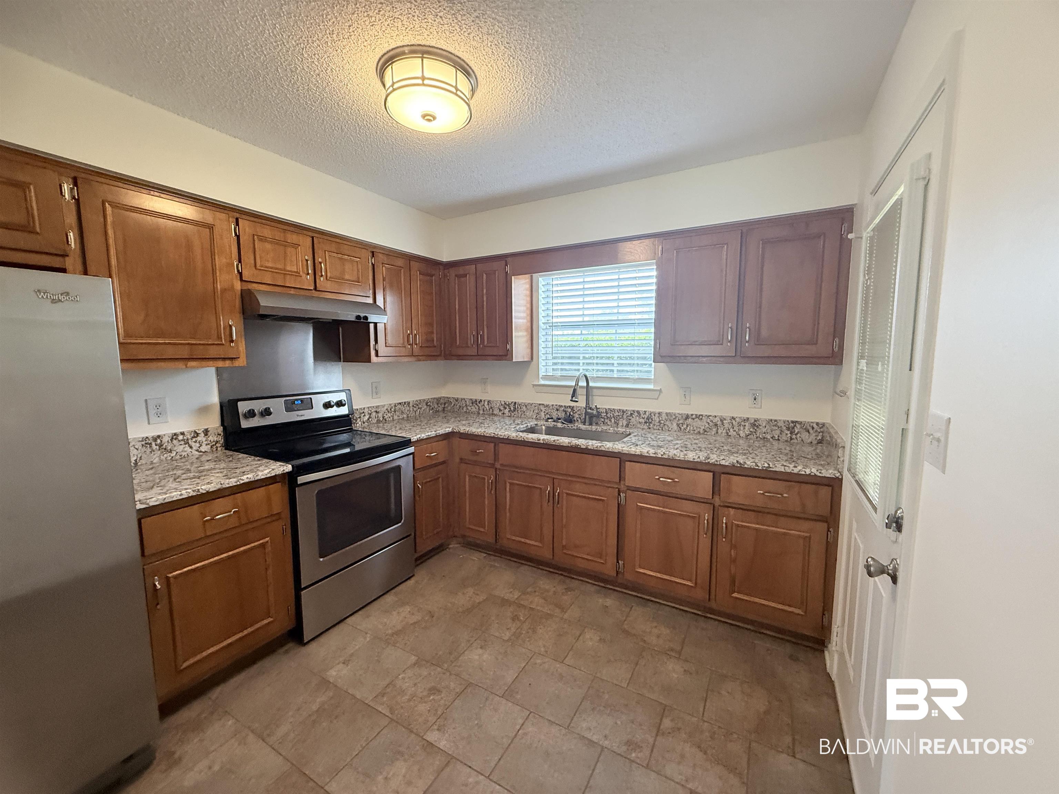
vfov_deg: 85.7
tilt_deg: -5.0
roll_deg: +0.2
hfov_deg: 102.1
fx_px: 428
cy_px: 397
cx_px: 530
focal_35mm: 14
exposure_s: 1/120
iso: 400
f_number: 2.2
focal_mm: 2.22
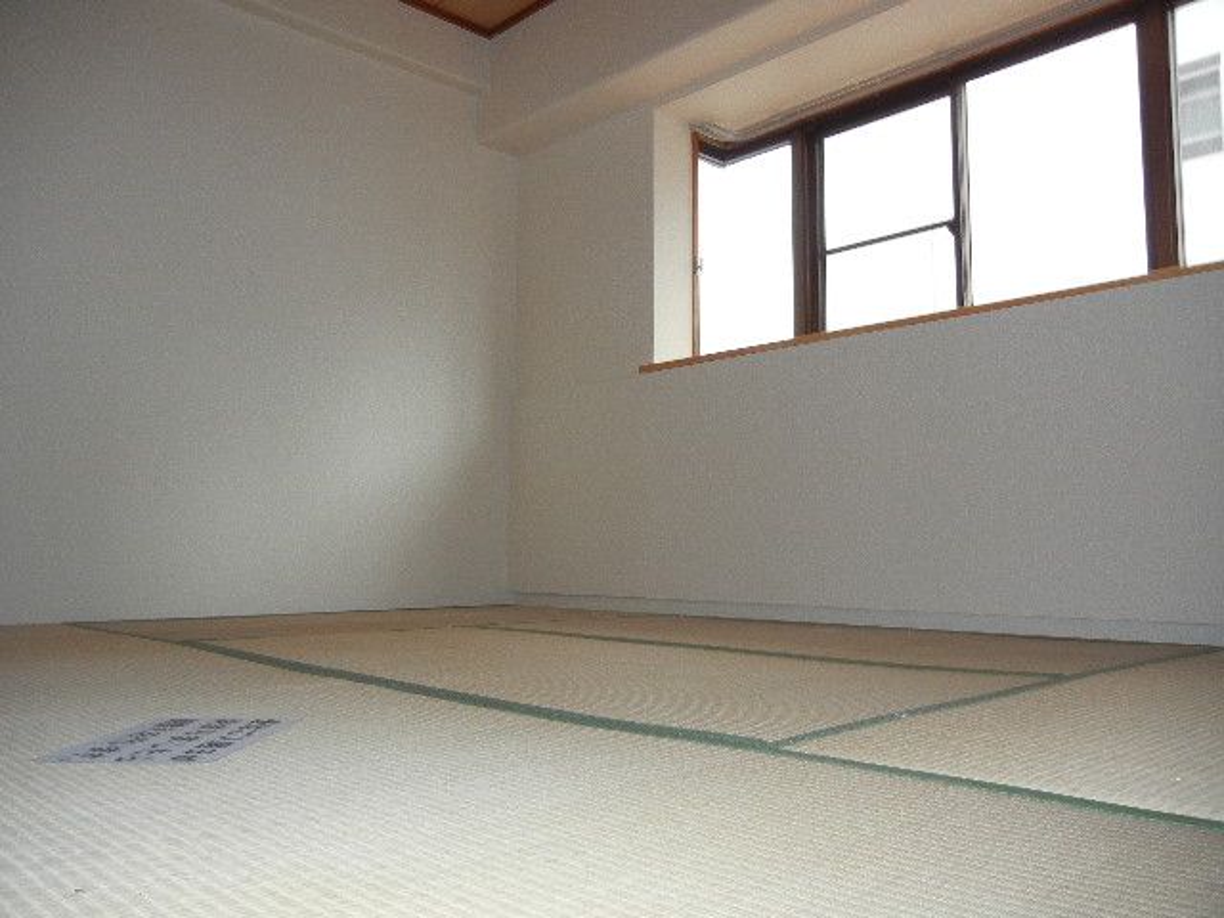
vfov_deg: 46.8
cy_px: 459
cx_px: 612
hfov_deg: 60.0
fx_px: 1061
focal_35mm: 30
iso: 200
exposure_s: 1/30
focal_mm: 5.4
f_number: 3.5
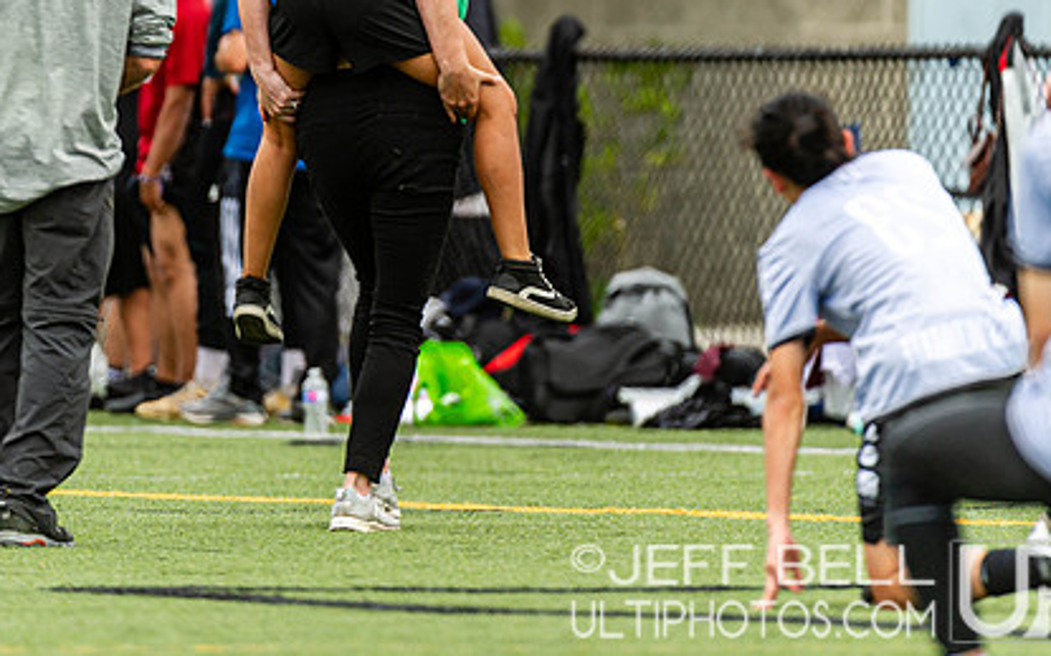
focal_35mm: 755
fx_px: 21617
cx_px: 465
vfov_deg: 1.7
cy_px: 21
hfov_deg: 2.8
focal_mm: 400
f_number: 4
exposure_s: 1/1000
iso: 280
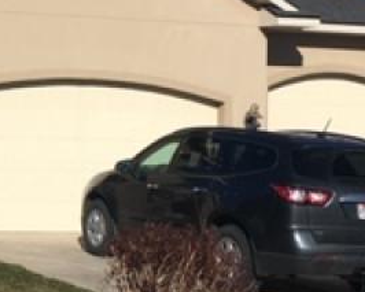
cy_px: 77
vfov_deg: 14.1
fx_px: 1178
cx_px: -95
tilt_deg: +2.4
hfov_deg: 16.7
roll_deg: -1.8
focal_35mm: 109
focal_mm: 4.15
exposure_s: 1/2564
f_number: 2.2
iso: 25
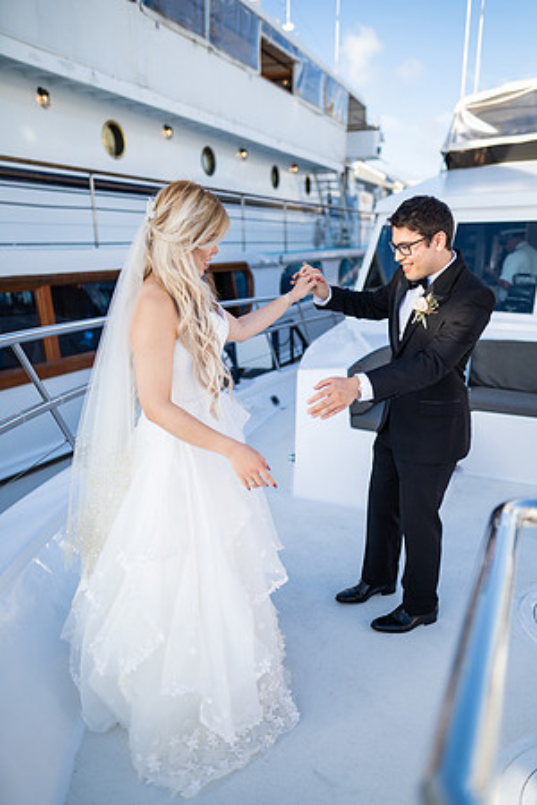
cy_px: 402
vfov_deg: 73.7
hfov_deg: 53.1
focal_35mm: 24
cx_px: 268
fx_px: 537
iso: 160
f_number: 1.4
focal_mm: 24
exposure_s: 1/4000
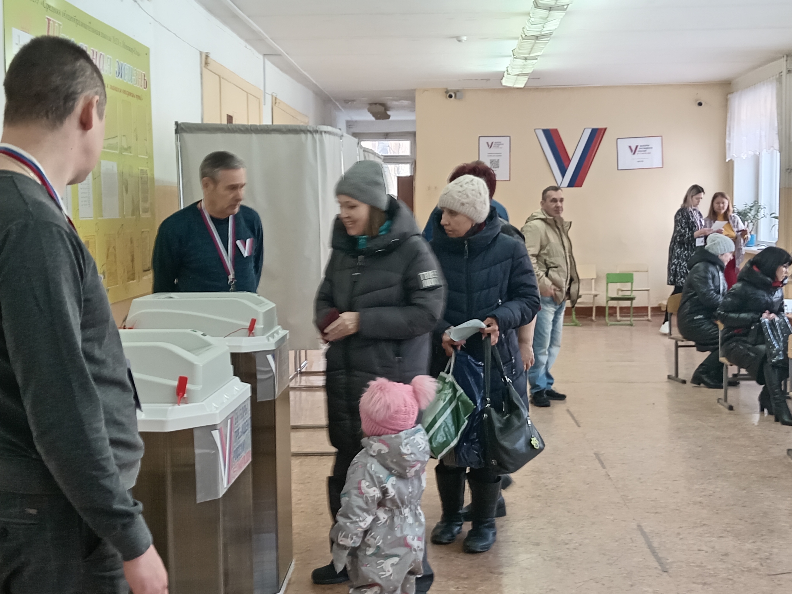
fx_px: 1098
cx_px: 396
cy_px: 297
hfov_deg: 39.7
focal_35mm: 48
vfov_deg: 30.3
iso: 334
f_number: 1.8
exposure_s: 1/25
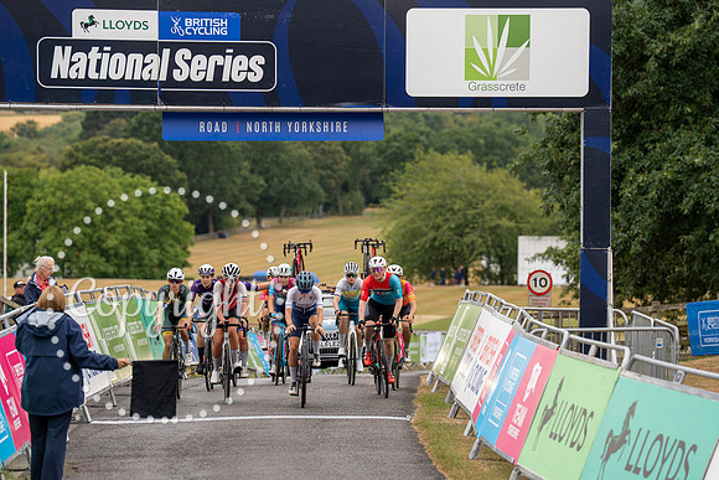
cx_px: 369
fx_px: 3682
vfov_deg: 7.5
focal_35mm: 184
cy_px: 224
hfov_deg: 11.2
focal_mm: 173
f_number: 4
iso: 640
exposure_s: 1/800
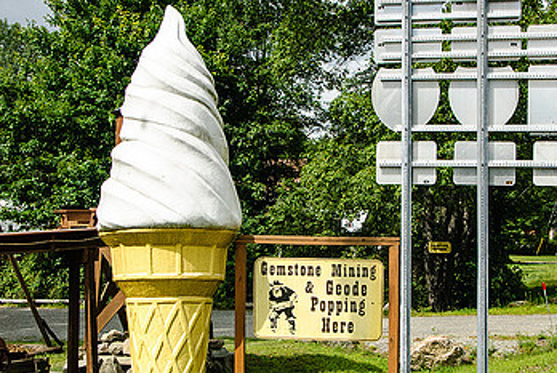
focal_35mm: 65
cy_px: 163
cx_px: 317
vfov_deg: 21.0
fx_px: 1007
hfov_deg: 30.9
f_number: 5.6
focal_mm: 26
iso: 400
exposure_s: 1/800
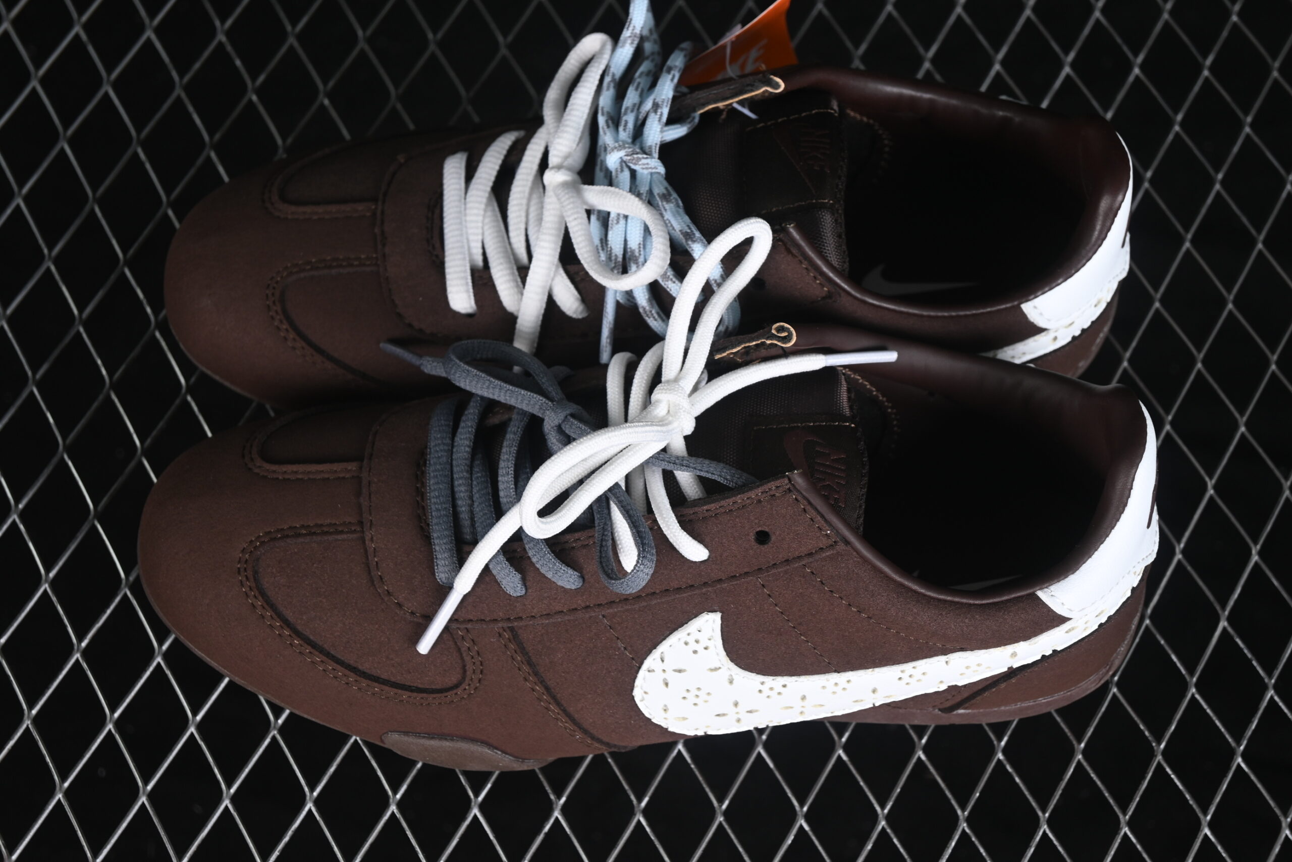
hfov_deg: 27.0
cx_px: 646
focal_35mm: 75
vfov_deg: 18.2
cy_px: 431
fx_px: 2692
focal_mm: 50
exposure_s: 1/60
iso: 160
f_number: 6.3
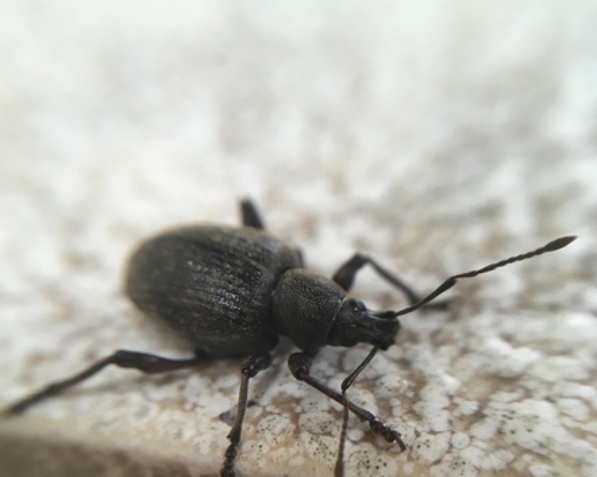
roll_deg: +10.5
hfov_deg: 44.8
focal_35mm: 41
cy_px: 374
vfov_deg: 35.4
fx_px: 724
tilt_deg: -41.2
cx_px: 288
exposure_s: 1/33
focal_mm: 4.15
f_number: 2.2
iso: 25
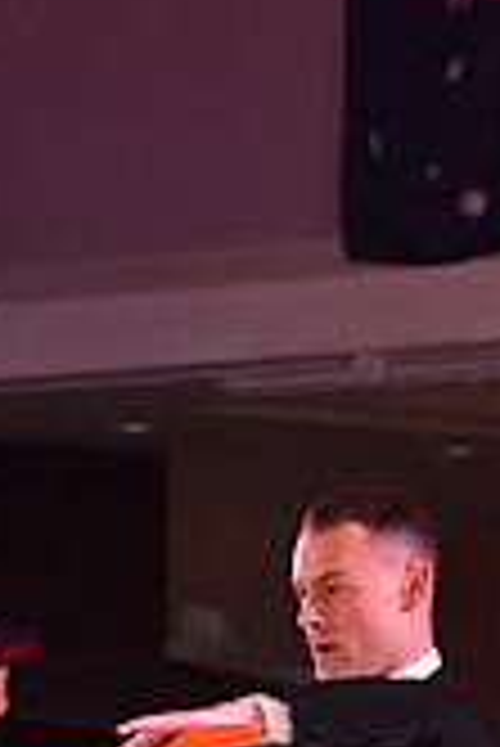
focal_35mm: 366
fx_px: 7609
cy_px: 945
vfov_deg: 5.6
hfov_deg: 3.8
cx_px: -20
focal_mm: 105
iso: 2500
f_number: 6.3
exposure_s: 1/250
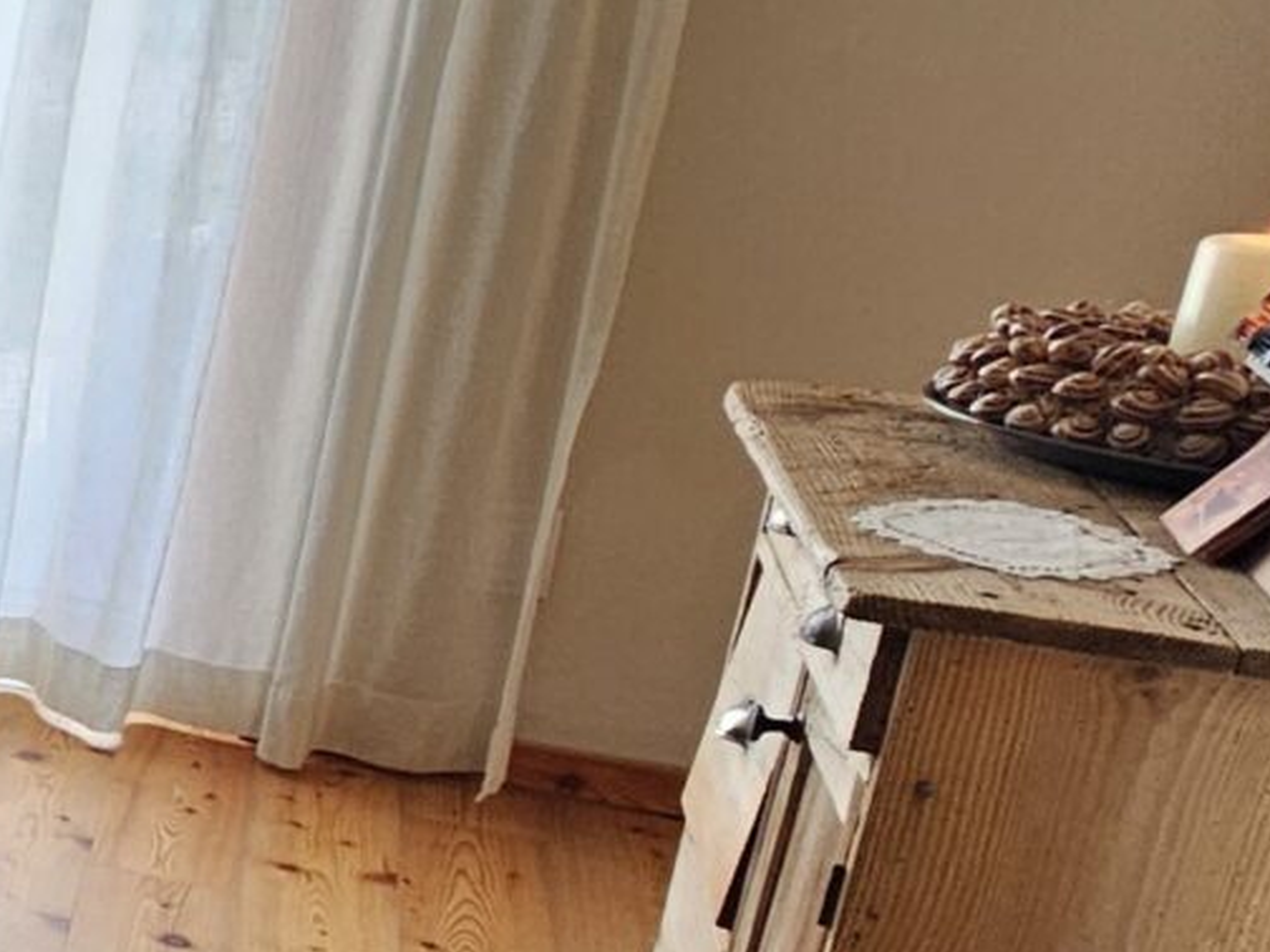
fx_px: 2421
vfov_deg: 22.2
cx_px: -1522
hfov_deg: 16.9
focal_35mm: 66
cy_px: 519
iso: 50
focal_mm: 2.2
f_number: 2.2
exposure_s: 1/50
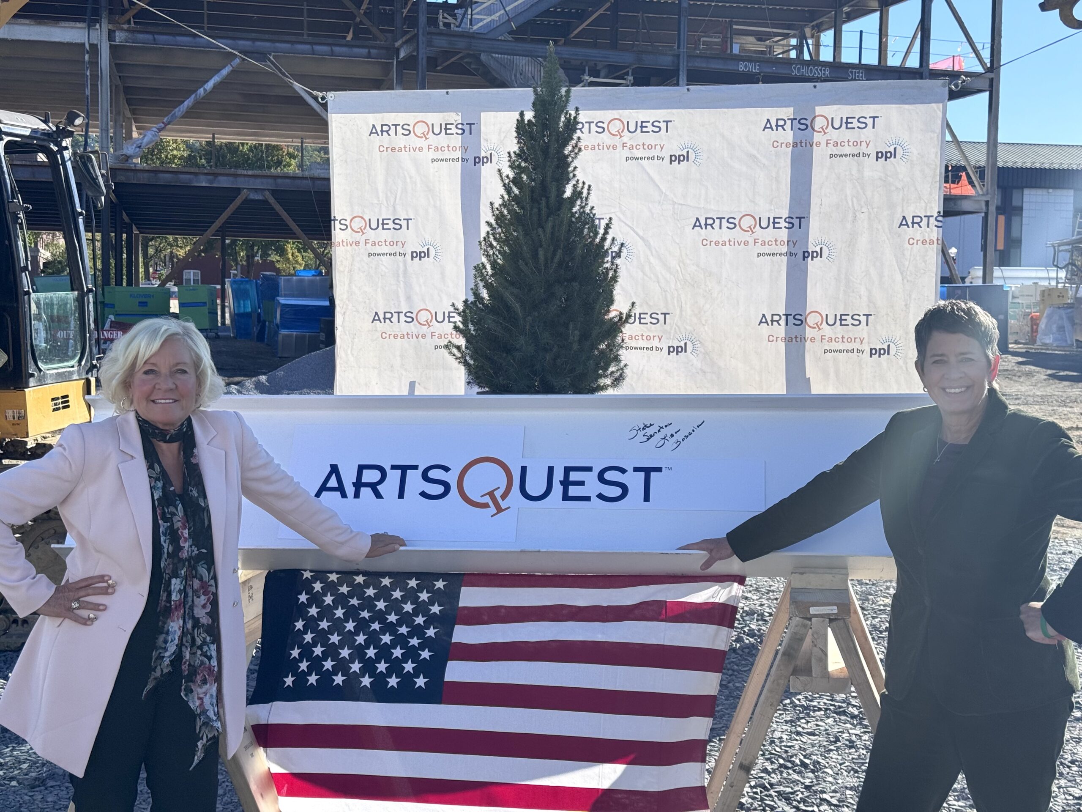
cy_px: 406
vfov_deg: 30.3
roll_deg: -1.2
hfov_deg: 39.7
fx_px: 1500
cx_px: 541
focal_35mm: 48
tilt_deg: -2.9
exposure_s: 1/2833
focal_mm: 6.76
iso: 64
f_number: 1.78
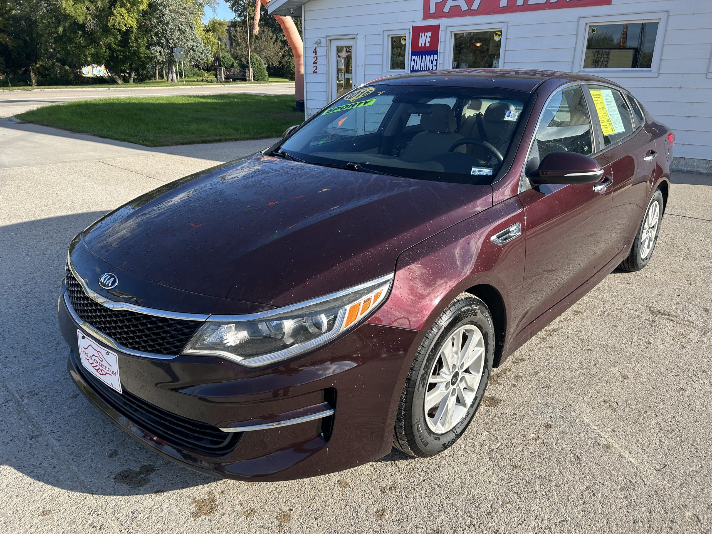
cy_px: 267
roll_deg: -0.2
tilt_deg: -19.4
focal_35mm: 26
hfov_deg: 67.3
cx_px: 356
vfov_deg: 53.1
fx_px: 535
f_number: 1.5
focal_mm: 5.7
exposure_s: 1/1724
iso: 50
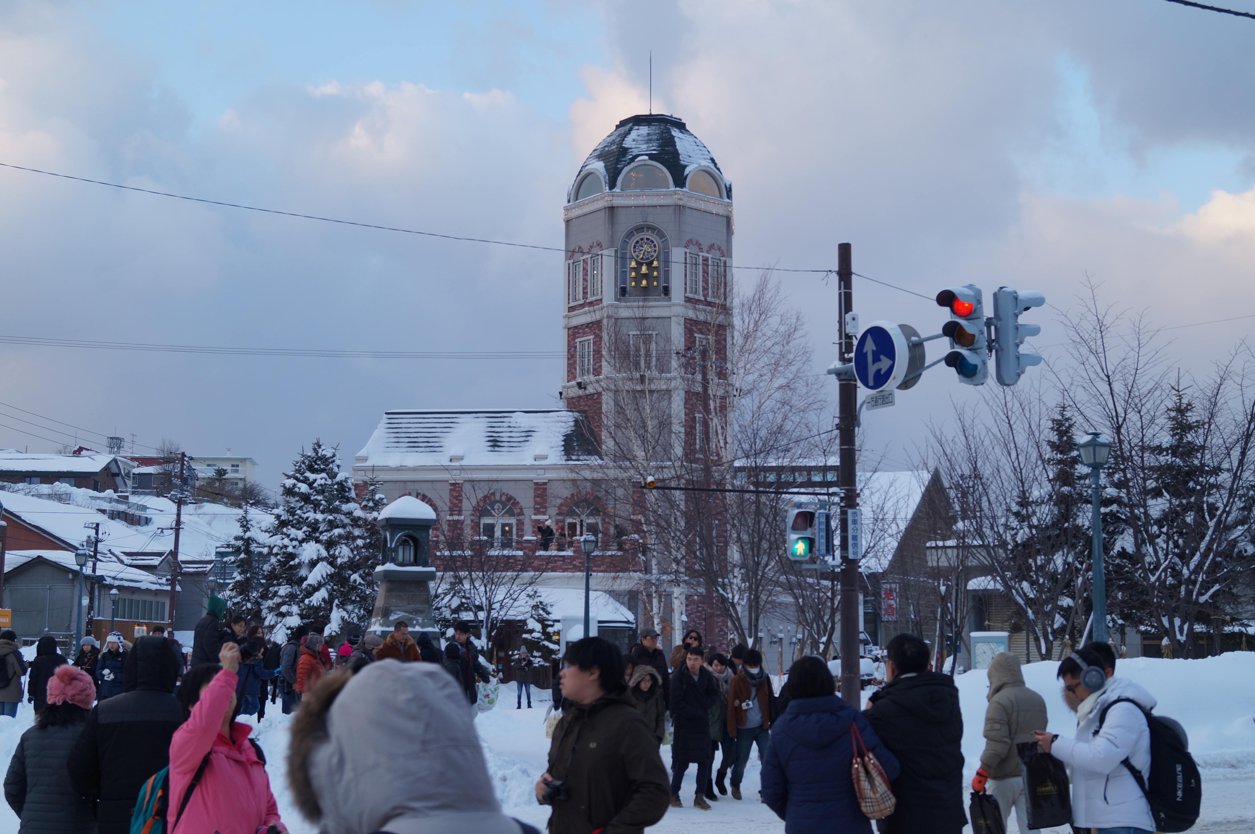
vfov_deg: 31.8
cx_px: 628
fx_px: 1463
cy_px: 417
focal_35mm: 42
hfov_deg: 46.4
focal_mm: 28
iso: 100
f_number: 5.6
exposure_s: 1/100
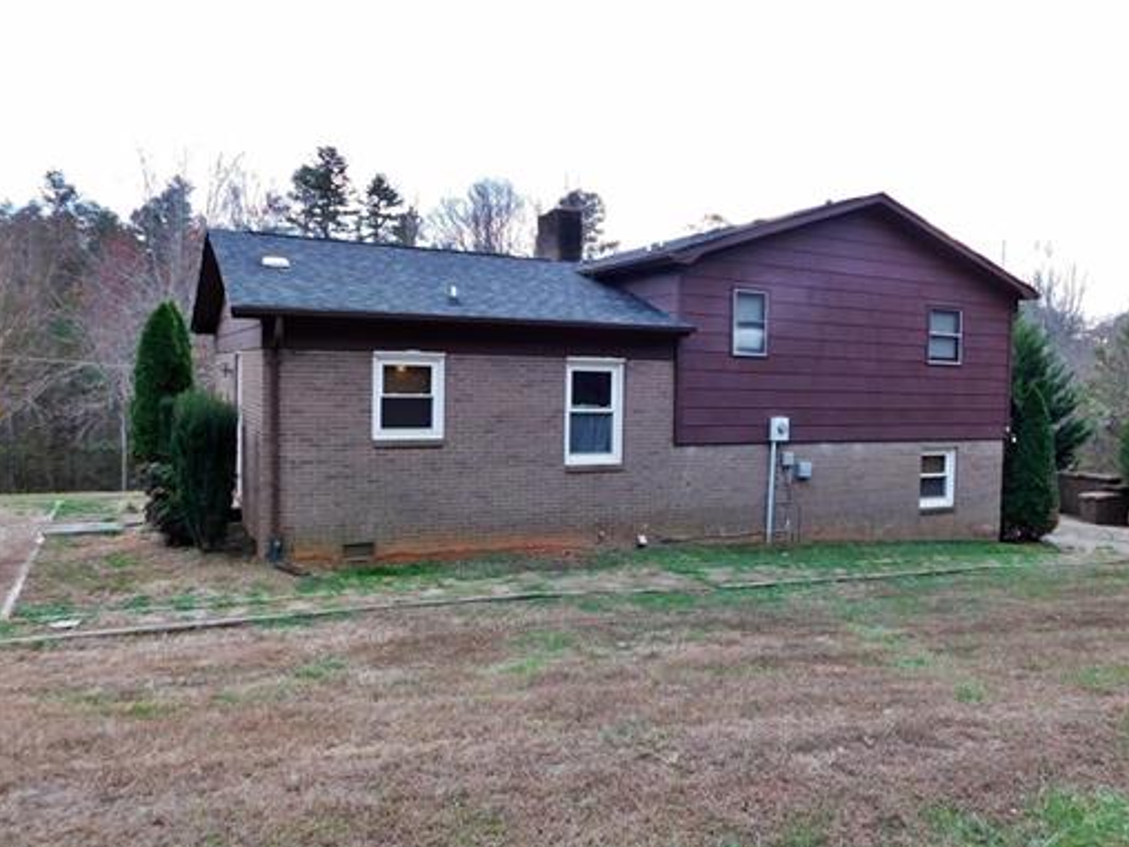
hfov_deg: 60.9
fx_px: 946
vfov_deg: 48.2
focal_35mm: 29
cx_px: 705
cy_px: 418
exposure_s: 1/50
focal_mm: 4
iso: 125
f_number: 3
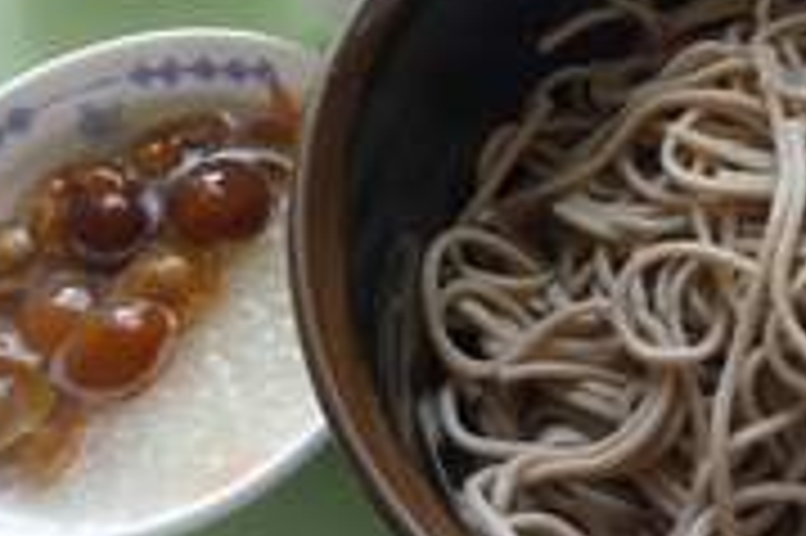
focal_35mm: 61
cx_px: 743
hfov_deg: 31.2
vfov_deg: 20.4
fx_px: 1364
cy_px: -155
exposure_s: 1/30
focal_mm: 4.5
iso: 80
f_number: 3.3
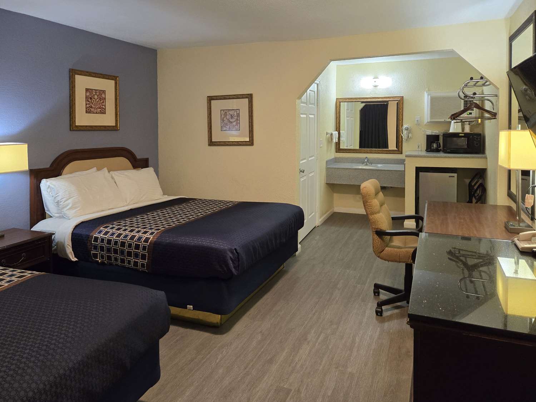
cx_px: 268
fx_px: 356
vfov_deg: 58.9
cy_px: 201
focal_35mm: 23
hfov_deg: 73.9
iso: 640
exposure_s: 1/120
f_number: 1.8
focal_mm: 5.4
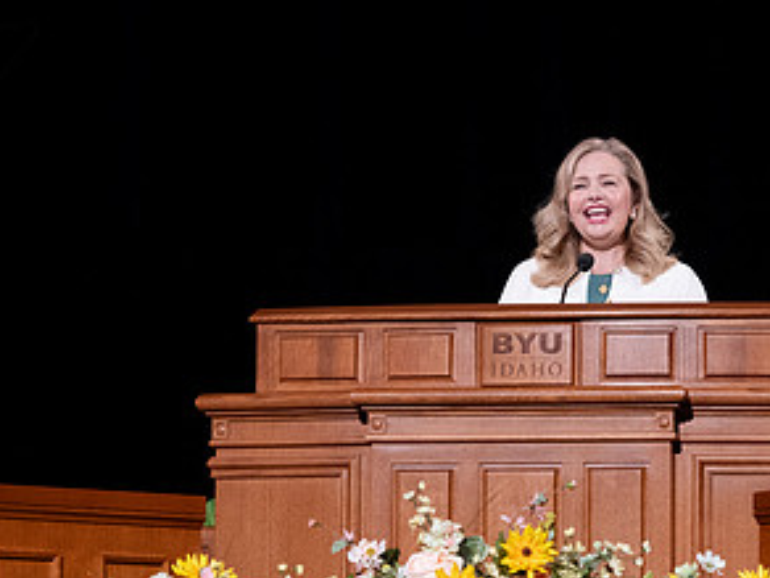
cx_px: 619
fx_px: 6473
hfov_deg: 6.8
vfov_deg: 5.1
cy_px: 507
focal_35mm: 291
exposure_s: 1/500
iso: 1250
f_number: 2.8
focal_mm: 112
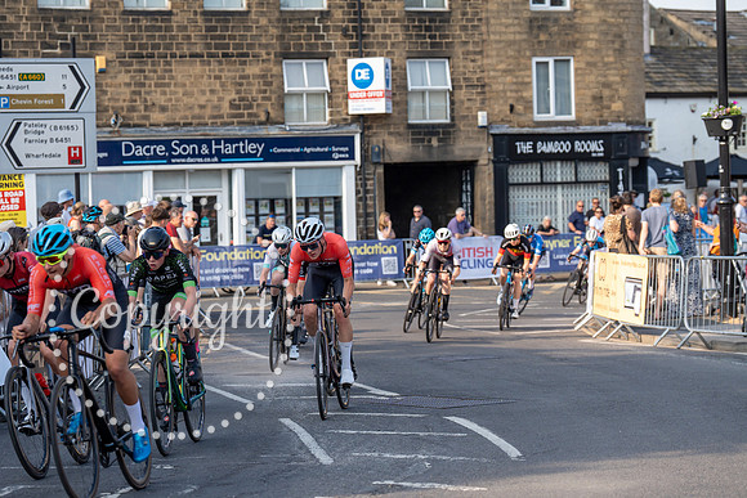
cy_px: 249
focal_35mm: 108
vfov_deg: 12.7
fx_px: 2241
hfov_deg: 18.9
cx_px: 374
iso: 160
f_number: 4
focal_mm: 108
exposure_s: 1/1000
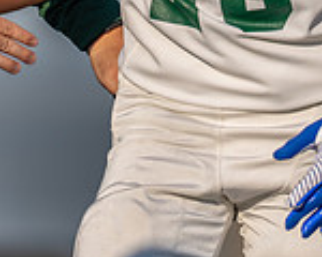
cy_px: -198
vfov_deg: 1.7
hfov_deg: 2.1
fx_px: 8625
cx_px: 154
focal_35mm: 905
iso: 100
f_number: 2.8
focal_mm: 188
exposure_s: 1/3200
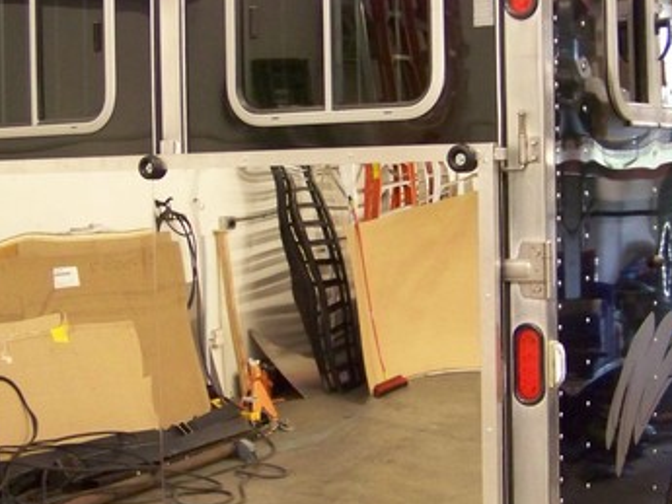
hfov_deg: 26.6
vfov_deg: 20.2
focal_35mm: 73
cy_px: 291
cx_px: 417
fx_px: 1418
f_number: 2.8
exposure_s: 1/20
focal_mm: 5.85
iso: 400
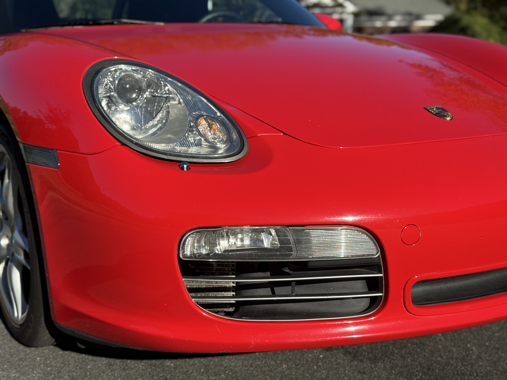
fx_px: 703
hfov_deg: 39.7
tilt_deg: -10.2
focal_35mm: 48
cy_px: 190
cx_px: 254
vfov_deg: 30.3
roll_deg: -0.3
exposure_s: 1/3425
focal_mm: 6.76
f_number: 1.78
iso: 64
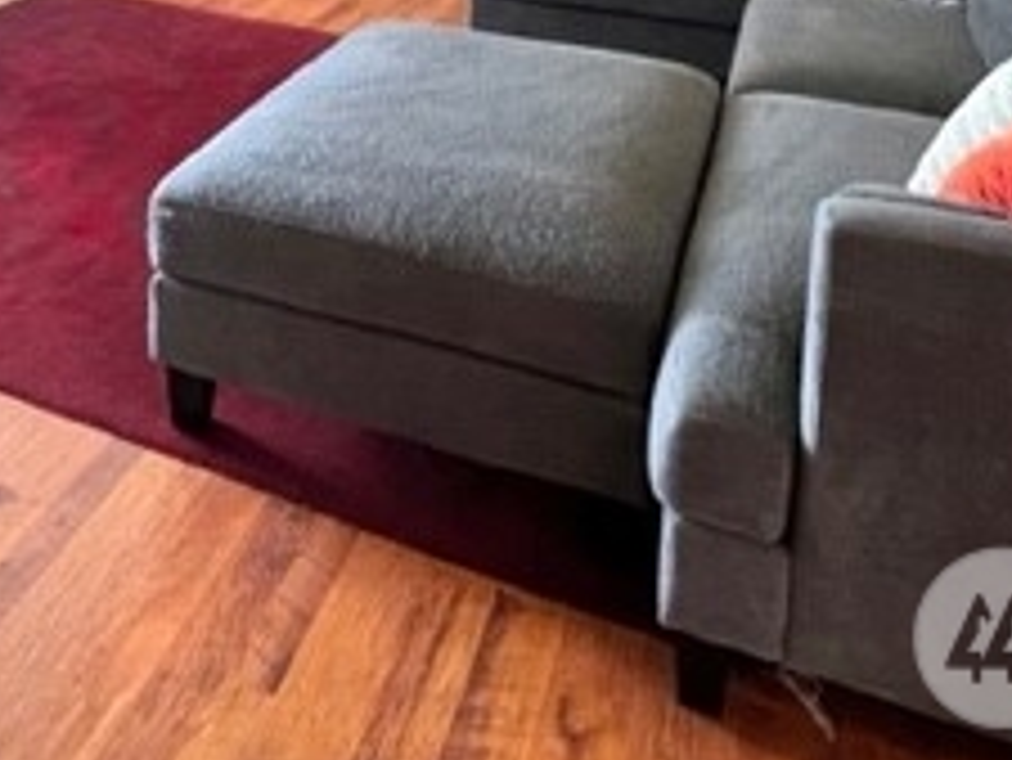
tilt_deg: -6.9
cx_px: 360
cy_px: -229
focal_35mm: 37
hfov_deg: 49.5
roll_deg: -1.5
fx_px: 1082
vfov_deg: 30.5
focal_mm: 1.57
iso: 200
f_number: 1.8
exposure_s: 1/60
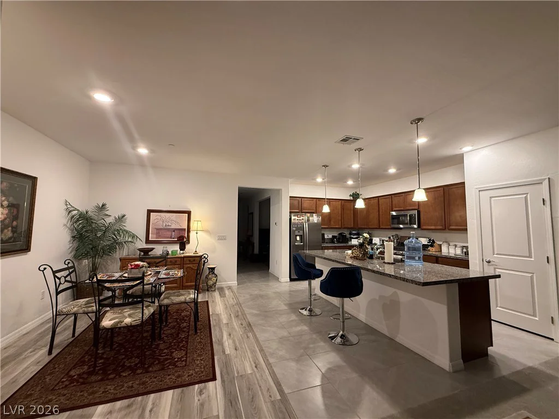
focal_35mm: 14
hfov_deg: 102.1
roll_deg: -0.3
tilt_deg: +4.7
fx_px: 226
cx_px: 280
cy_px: 210
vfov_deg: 85.7
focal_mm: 2.22
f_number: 2.2
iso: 320
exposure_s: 1/60
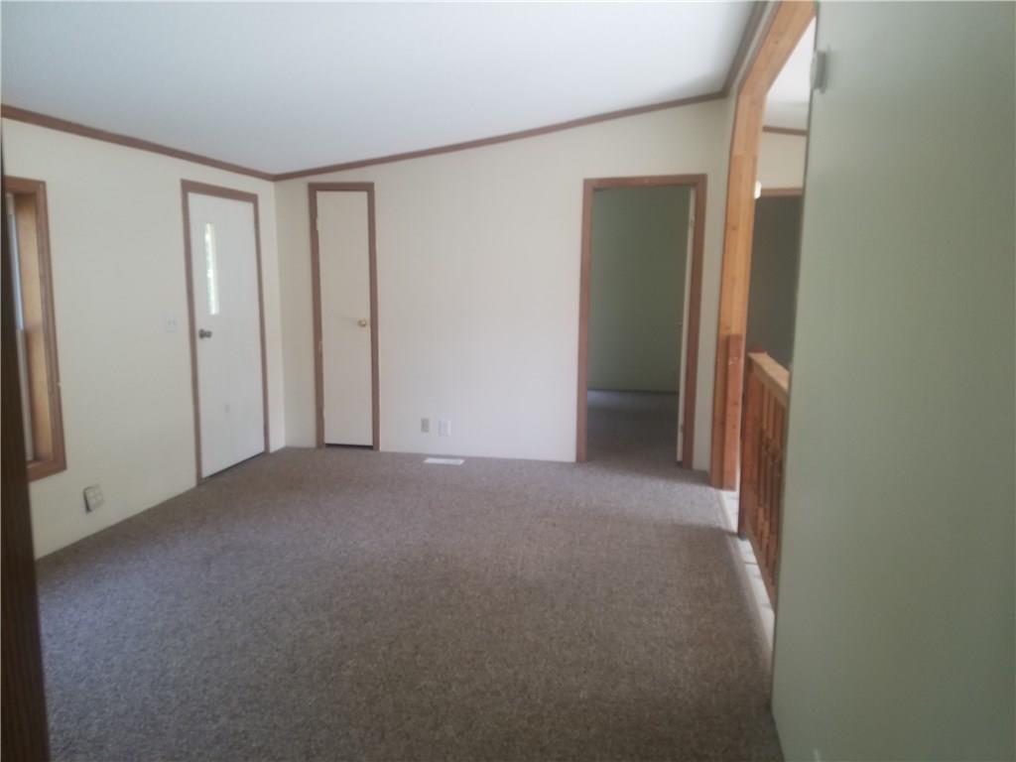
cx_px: 508
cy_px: 381
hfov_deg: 67.3
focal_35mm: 26
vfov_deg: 53.1
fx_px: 763
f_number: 1.7
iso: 64
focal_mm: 4.2
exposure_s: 1/60
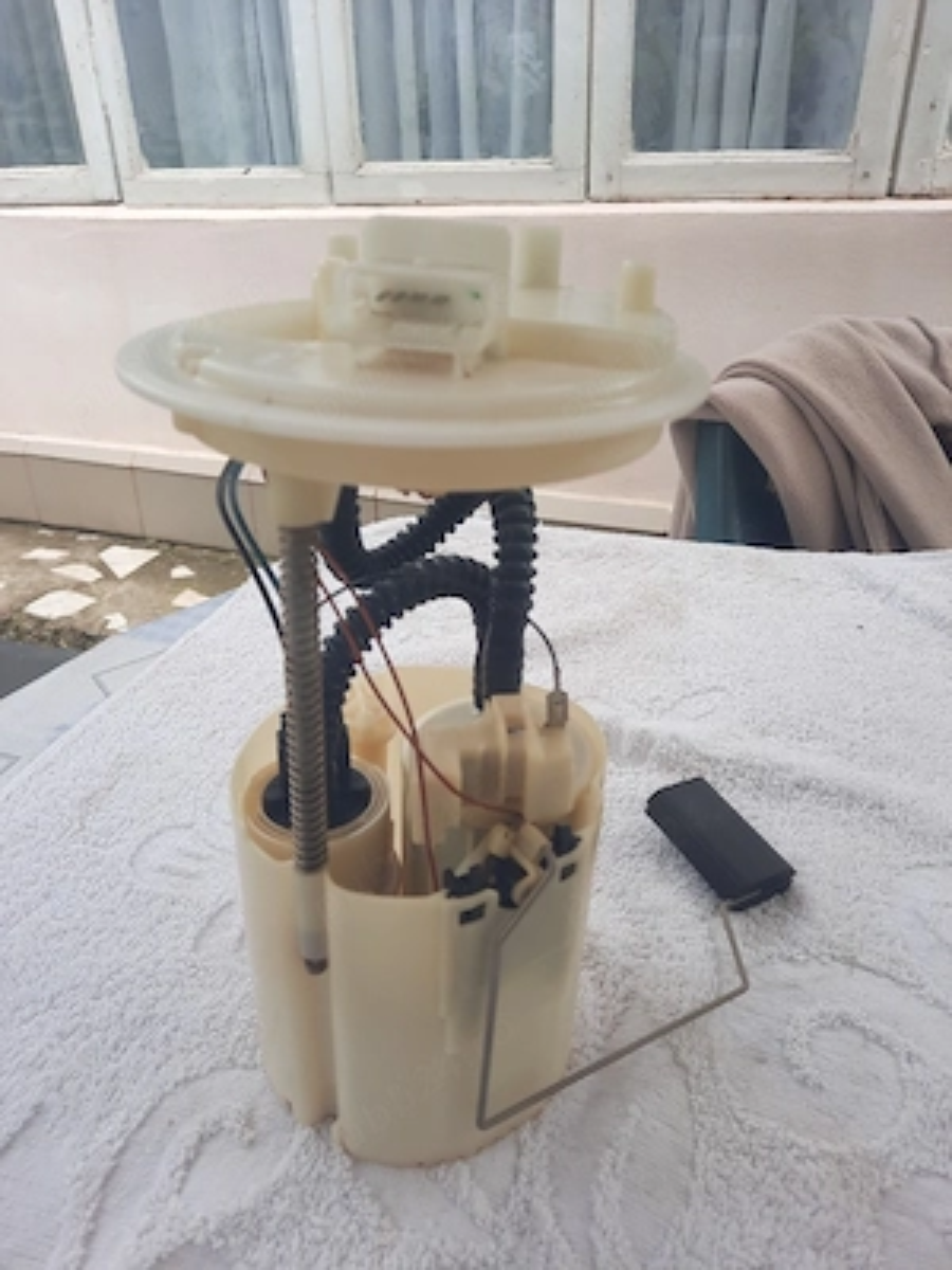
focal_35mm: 25
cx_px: 476
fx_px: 917
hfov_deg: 54.9
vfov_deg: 69.4
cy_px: 635
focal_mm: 4.6
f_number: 2
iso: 32
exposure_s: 1/357
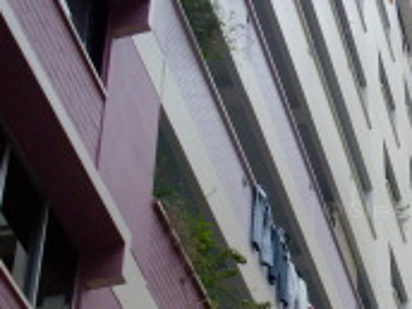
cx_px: 503
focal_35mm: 118
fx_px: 1404
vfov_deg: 12.5
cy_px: 213
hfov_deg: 16.0
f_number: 5.6
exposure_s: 1/500
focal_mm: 6.2
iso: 80
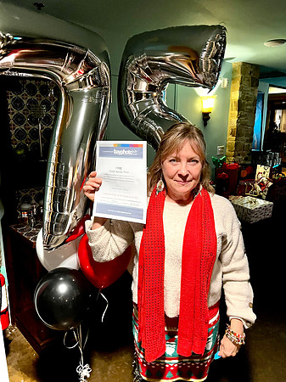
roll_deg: -1.0
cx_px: 143
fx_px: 287
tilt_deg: -11.0
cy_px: 191
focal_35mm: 26
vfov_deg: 67.3
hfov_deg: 53.0
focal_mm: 5.7
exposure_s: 1/40
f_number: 1.5
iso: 500
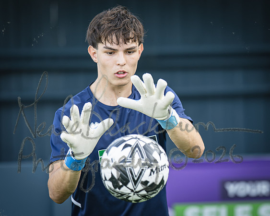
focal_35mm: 246
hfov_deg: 7.9
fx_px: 1963
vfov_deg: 6.3
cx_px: 169
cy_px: 116
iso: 400
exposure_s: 1/2000
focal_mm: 135
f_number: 1.8
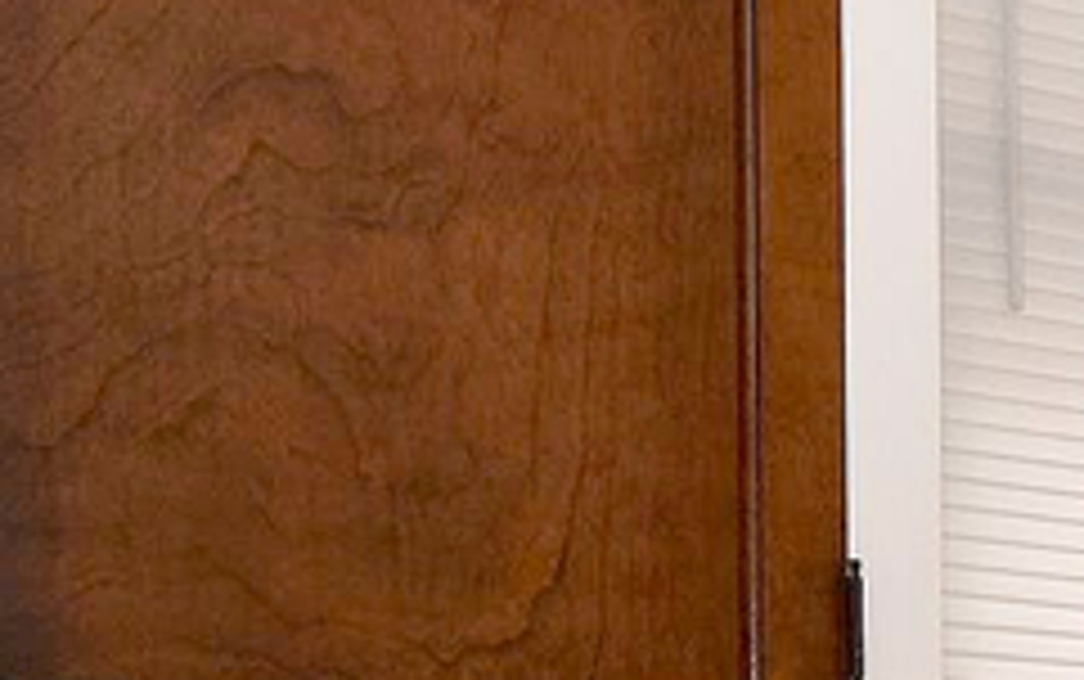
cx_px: 3310
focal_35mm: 133
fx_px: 3944
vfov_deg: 9.5
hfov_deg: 10.6
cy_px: 1081
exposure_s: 1/30
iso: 200
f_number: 8
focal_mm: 13
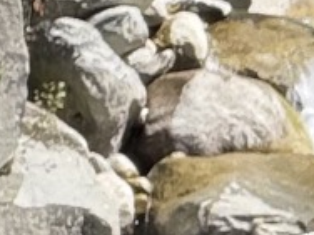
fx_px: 1733
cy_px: 515
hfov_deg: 9.0
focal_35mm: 191
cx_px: 820
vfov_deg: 7.4
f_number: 1.9
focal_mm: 2.71
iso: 40
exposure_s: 1/429
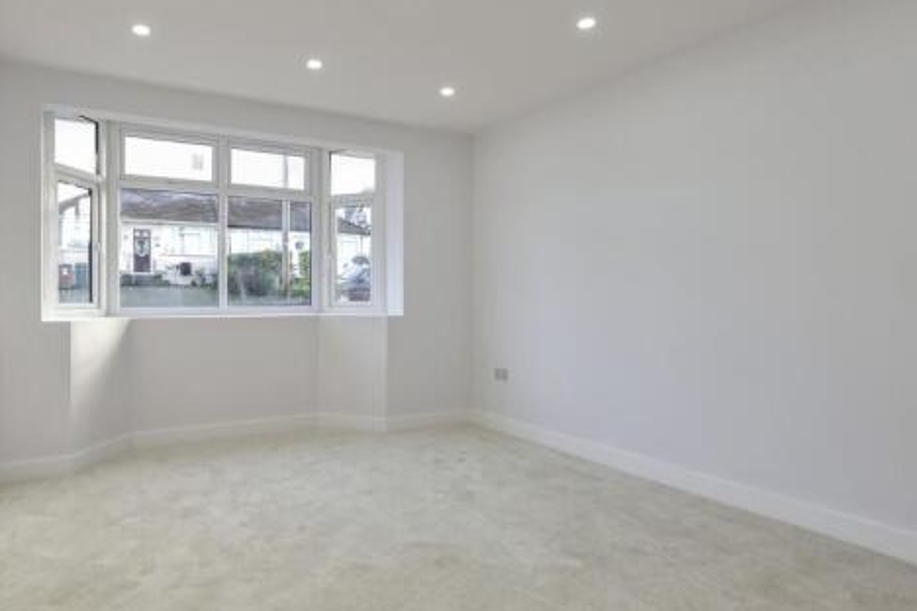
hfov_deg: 80.3
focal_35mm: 21
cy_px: 295
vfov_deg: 59.5
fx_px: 535
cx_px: 371
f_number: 8
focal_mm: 10
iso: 640
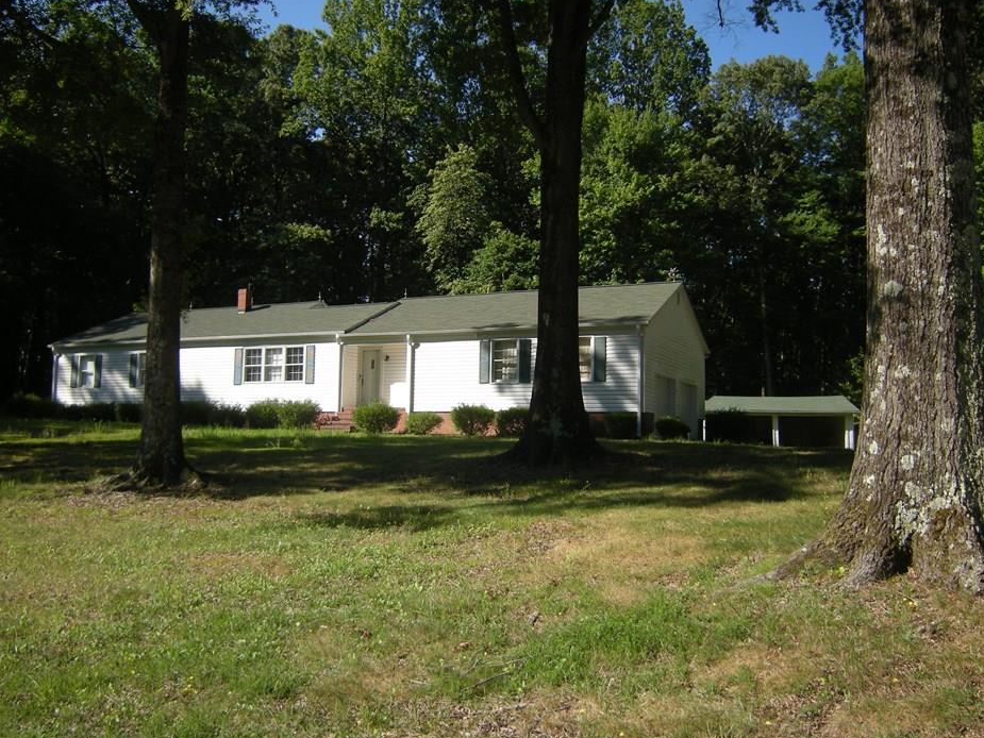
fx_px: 881
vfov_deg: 45.4
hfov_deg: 58.3
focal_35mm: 31
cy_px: 387
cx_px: 494
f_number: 5.6
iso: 64
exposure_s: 1/182
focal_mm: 4.7
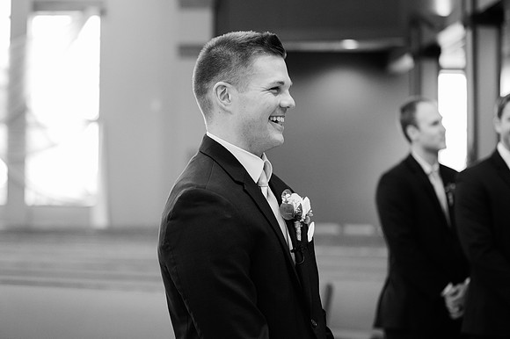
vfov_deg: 17.0
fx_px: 1135
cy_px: 187
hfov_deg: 25.3
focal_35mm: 80
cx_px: 218
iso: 1600
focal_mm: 70
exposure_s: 1/250
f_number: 2.8
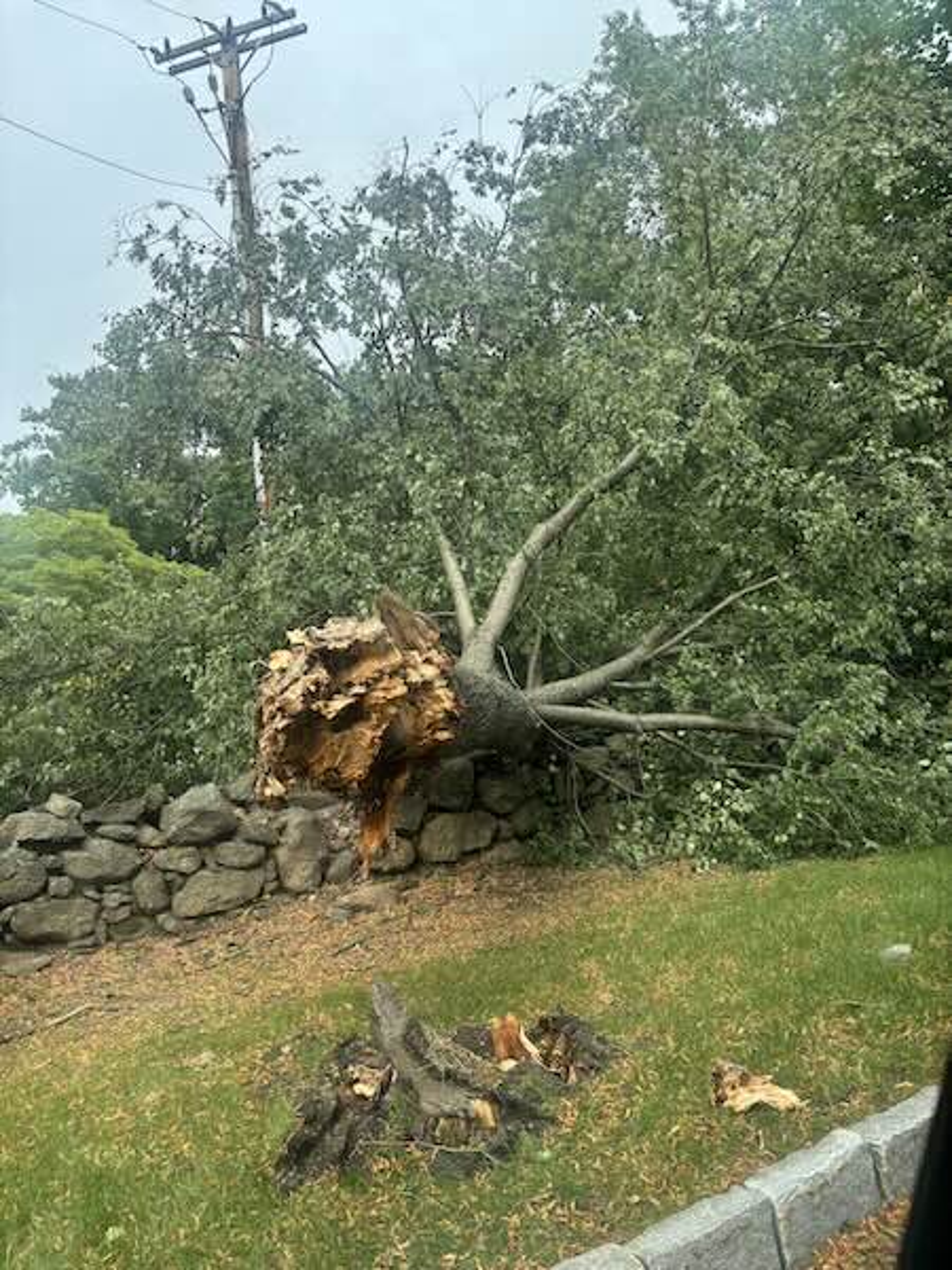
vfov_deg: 67.3
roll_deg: +5.5
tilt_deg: +6.6
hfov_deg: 53.1
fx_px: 953
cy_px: 635
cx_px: 476
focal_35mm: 26
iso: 50
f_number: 1.6
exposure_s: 1/565
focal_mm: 5.96
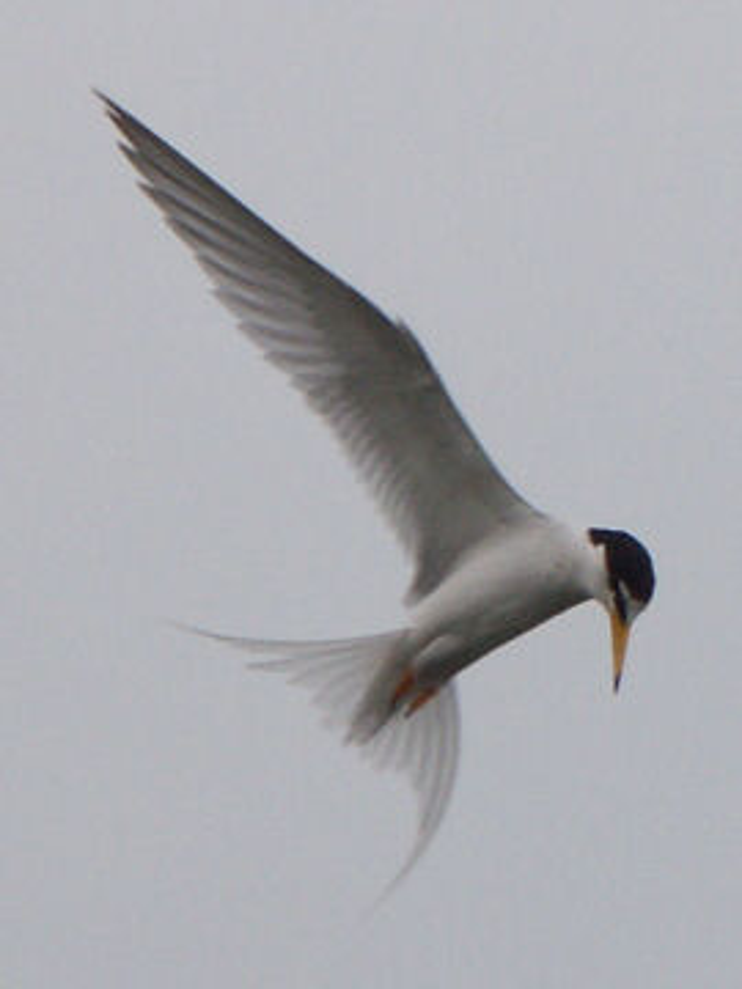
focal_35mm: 200
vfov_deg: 9.9
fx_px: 5716
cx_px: 371
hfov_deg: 7.4
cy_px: 494
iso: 100
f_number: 7.1
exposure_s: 1/640
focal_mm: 50.8
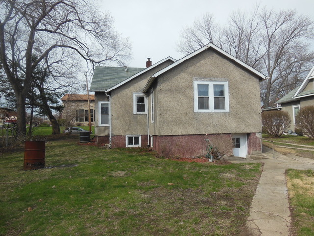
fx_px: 227
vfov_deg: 54.9
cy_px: 118
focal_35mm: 25
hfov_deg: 69.4
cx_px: 157
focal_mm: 4.5
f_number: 3.5
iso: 125
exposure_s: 1/1250
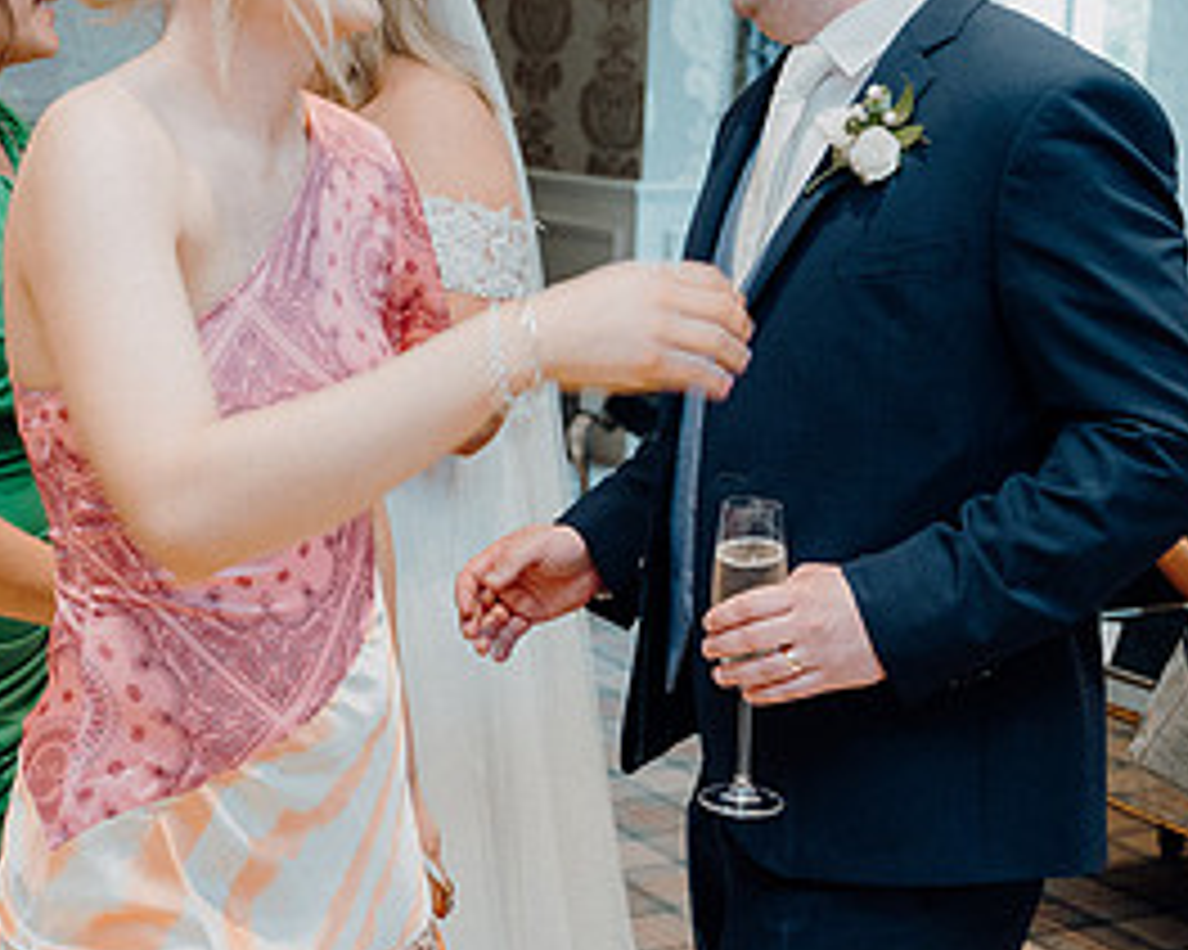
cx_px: 292
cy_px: 254
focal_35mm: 68
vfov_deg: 22.3
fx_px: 2390
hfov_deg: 27.5
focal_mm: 33
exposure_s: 1/160
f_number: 3.5
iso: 2000
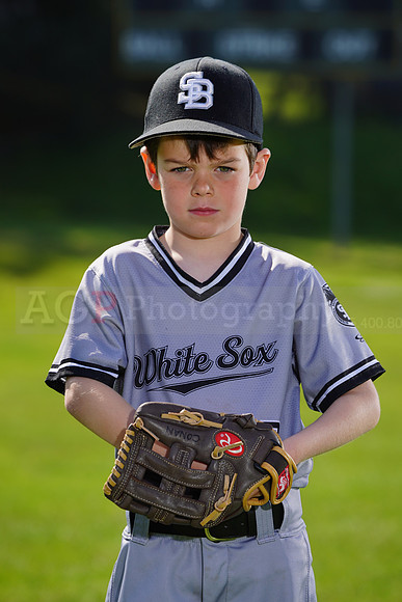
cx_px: 201
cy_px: 301
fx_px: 4386
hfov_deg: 5.2
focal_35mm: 262
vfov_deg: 7.9
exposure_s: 1/250
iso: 100
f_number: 8
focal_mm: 262
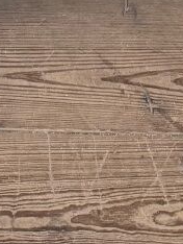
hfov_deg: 11.0
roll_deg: +0.0
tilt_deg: -32.7
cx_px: -177
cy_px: -346
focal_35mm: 123
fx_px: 865
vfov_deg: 12.5
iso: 250
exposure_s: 1/50
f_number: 1.78
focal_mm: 6.76
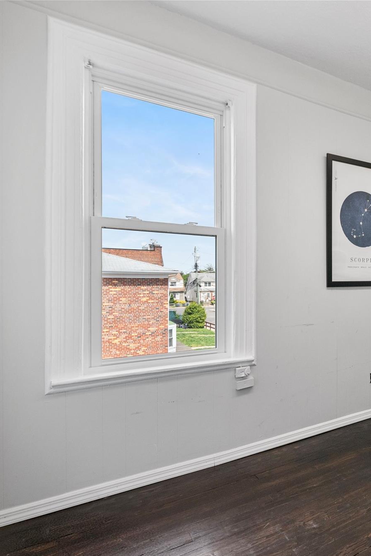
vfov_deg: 76.1
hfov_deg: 47.3
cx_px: 358
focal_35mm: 23
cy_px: 283
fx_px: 356
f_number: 8
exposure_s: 1/80
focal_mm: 15
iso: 500
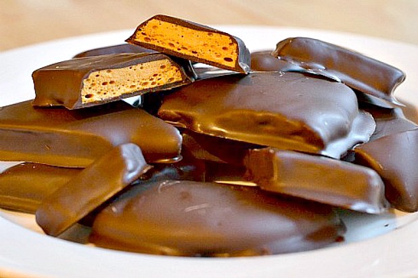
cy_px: 139
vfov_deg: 18.2
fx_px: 871
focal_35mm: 75
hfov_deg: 27.0
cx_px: 209
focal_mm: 50
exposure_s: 1/25
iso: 1600
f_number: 5.6
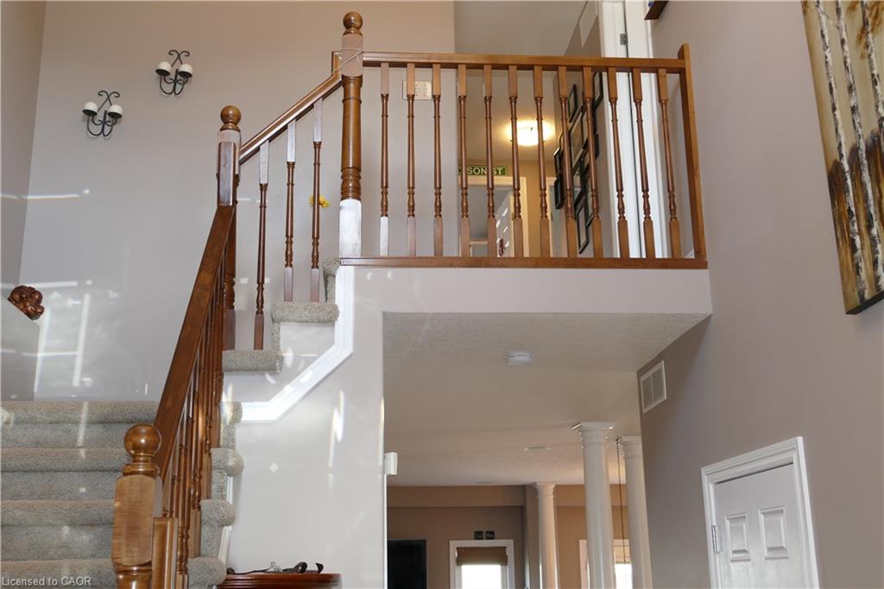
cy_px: 294
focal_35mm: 41
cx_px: 442
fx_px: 1006
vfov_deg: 32.6
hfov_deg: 47.4
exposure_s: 1/60
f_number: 3.2
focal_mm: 15.02
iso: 500
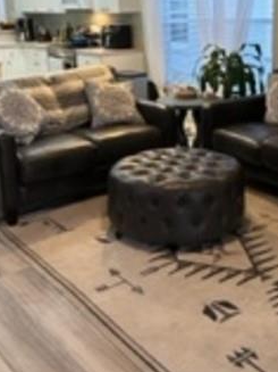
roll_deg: +2.3
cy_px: 120
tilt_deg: -13.3
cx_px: 161
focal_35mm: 49
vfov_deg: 38.4
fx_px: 525
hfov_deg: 29.6
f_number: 1.78
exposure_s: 1/60
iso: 250
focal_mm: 6.86
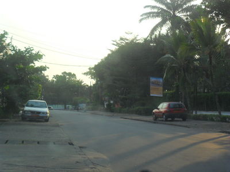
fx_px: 419
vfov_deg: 23.3
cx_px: 115
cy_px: 86
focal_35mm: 63
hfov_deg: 30.7
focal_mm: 11.2
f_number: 5.6
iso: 100
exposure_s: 1/125
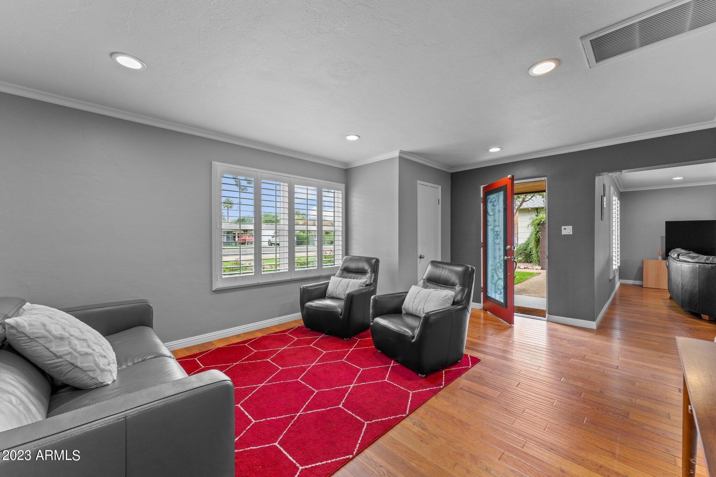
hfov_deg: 104.3
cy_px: 238
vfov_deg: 81.2
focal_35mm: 14
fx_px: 278
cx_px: 358
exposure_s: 1/5
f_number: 8
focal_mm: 14
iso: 400
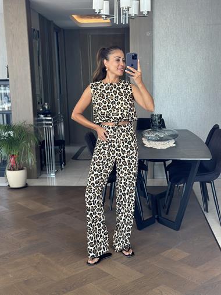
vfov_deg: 39.6
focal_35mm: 48
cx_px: 110
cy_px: 148
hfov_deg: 30.3
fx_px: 408
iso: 125
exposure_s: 1/120
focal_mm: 6.86
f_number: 1.78
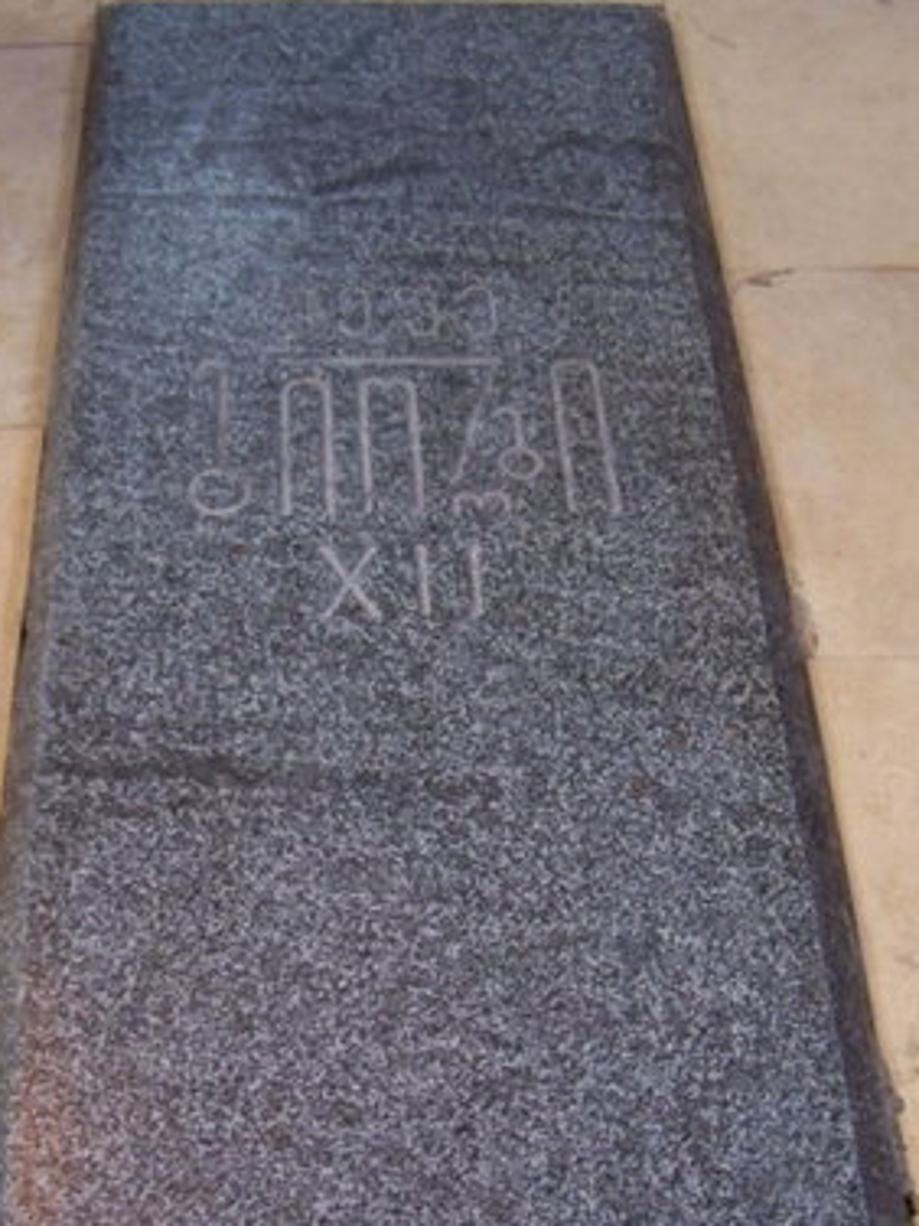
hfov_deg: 28.5
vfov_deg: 37.0
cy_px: 846
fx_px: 1805
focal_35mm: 51
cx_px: 398
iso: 400
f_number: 2.8
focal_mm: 5.85
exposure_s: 1/15
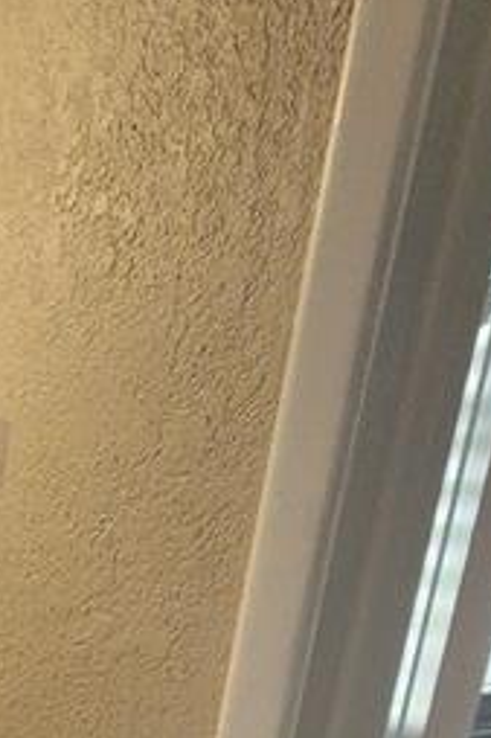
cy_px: 1119
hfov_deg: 15.4
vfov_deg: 24.3
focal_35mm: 64
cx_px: -575
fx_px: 1311
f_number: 2.2
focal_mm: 2.2
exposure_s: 1/60
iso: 125
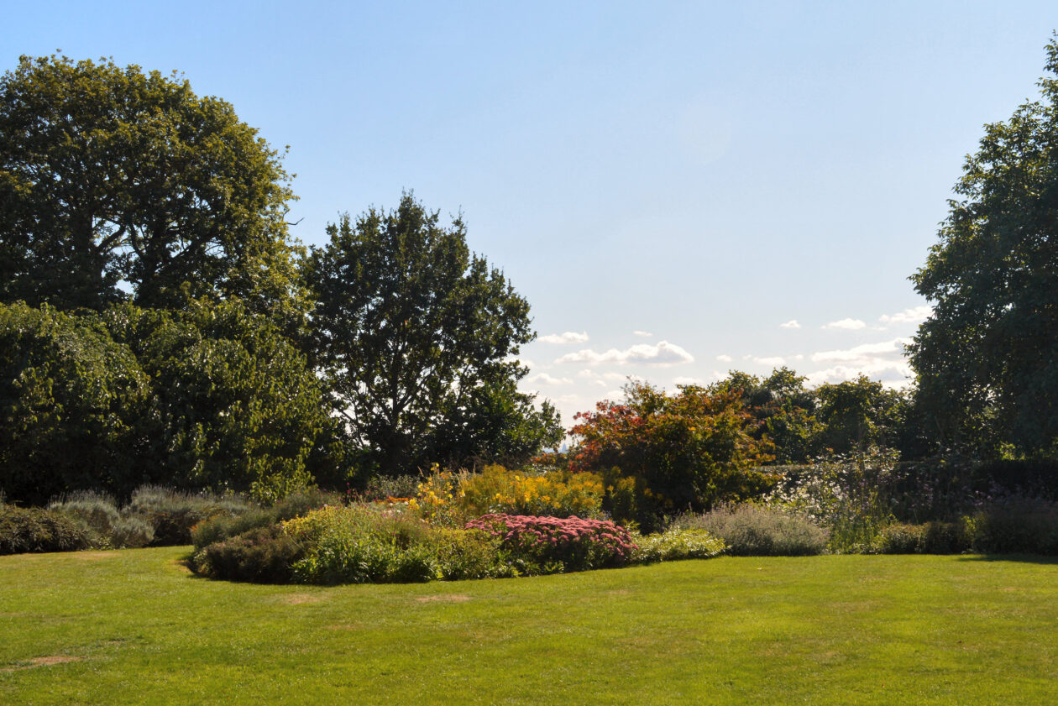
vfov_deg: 34.2
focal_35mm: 39
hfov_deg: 49.5
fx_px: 1146
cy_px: 353
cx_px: 529
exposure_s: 1/400
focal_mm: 26
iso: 400
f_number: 11
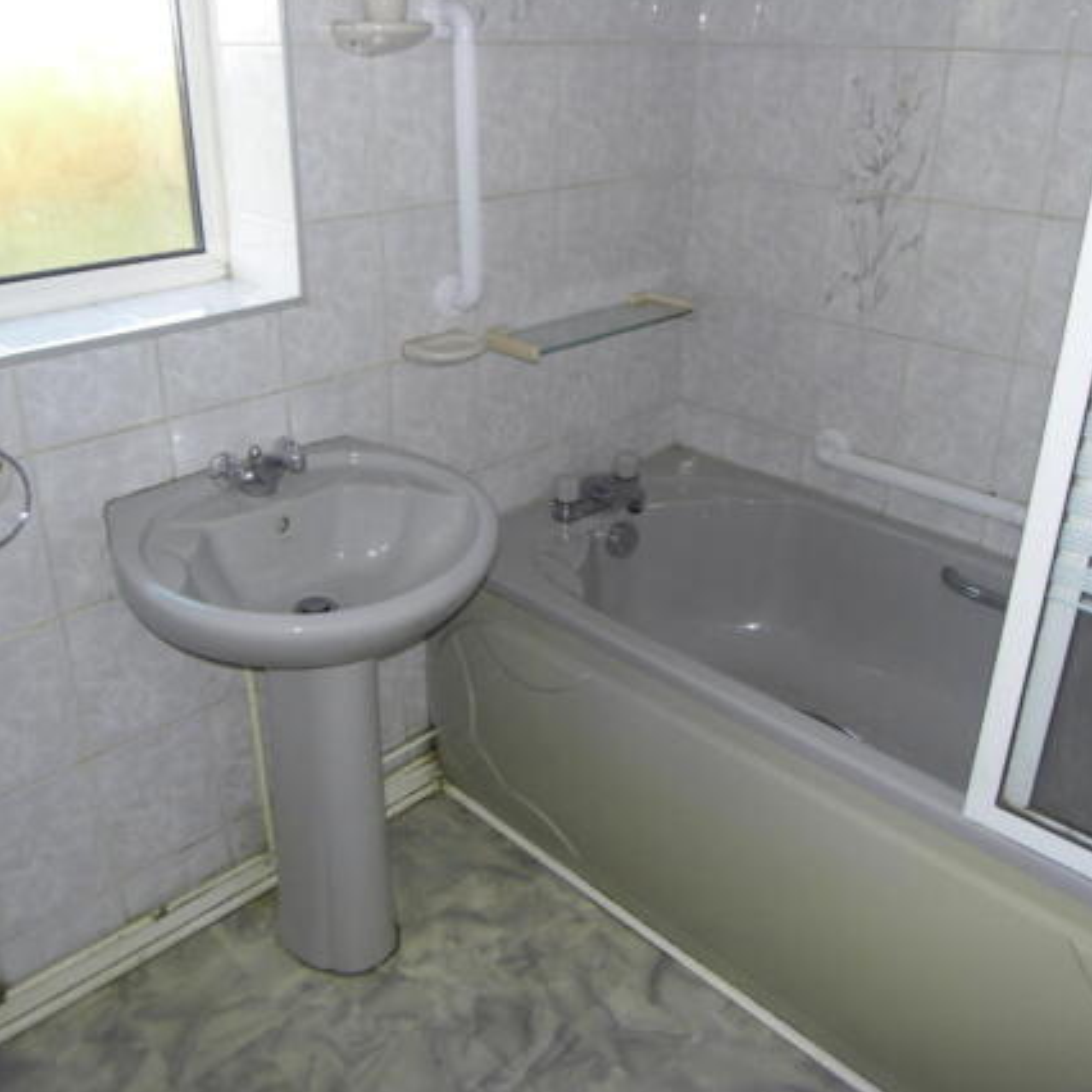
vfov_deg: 55.6
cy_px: 545
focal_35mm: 29
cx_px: 496
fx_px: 1035
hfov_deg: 55.5
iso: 100
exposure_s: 1/40
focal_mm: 4.3
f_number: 2.8
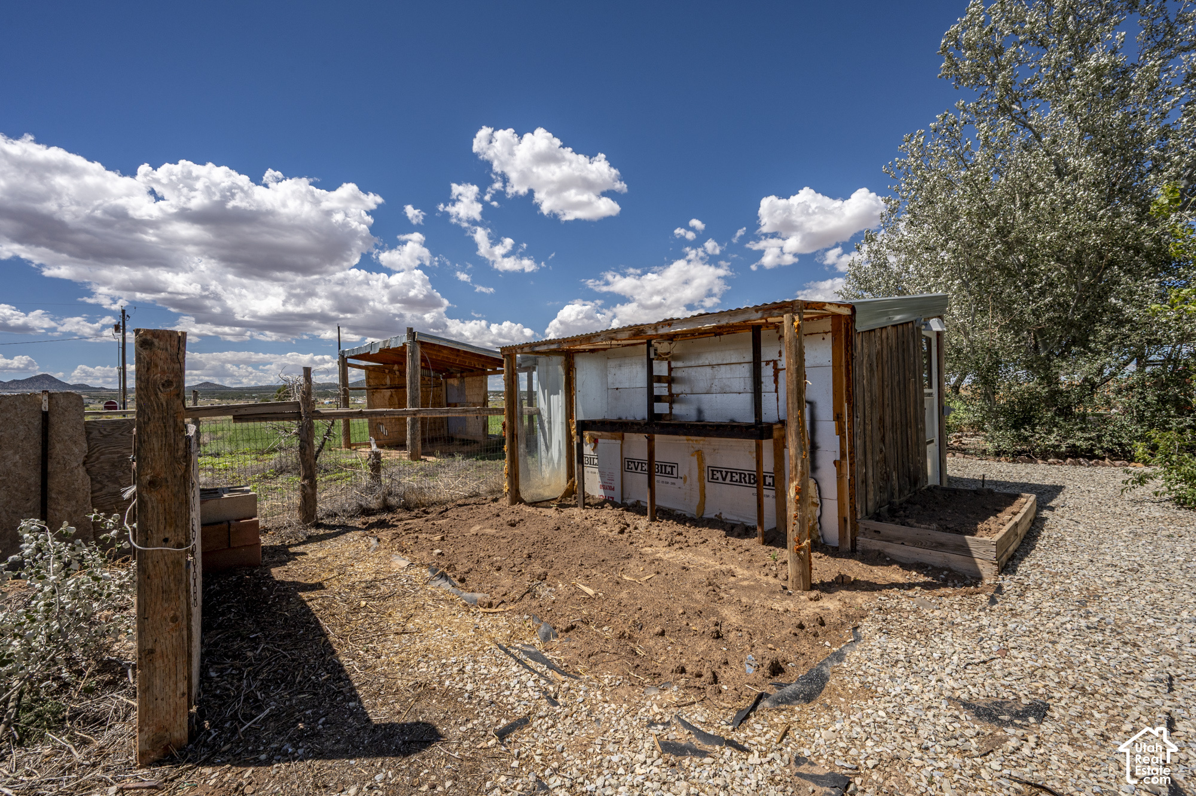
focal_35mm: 15
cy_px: 398
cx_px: 598
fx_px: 498
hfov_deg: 100.4
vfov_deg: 77.3
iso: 250
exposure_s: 1/500
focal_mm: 15
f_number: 13
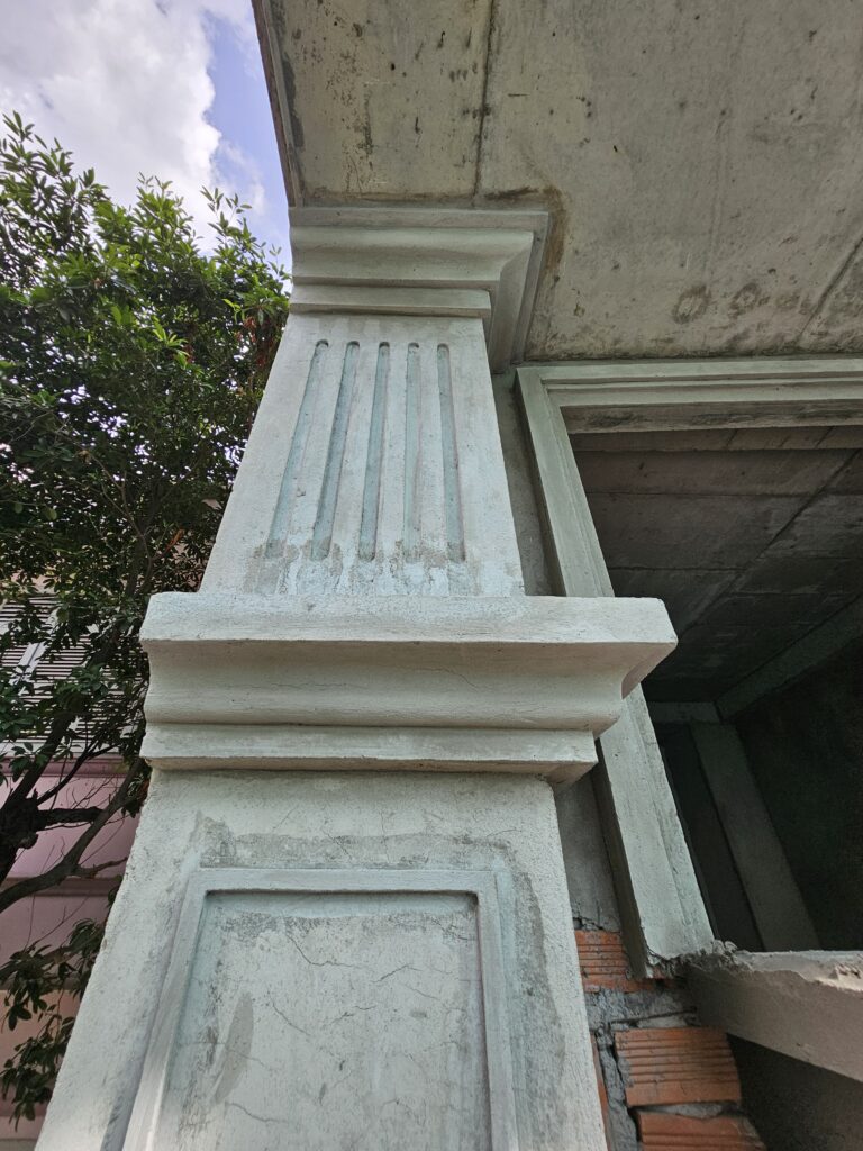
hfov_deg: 89.9
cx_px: 432
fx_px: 432
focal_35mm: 13
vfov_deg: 106.2
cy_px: 576
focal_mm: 2.2
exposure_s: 1/572
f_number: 2.2
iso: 50
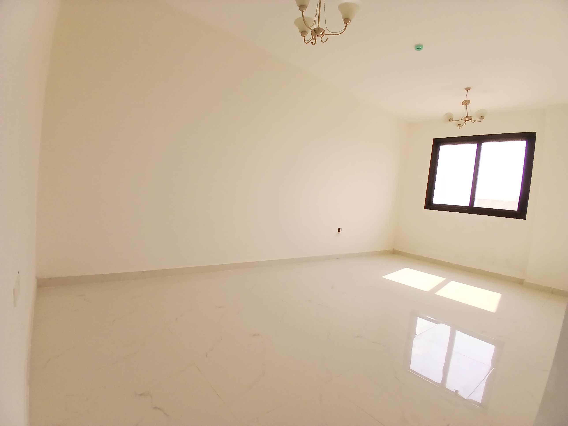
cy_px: 213
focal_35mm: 17
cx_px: 284
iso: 100
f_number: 2.2
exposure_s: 1/100
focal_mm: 1.4
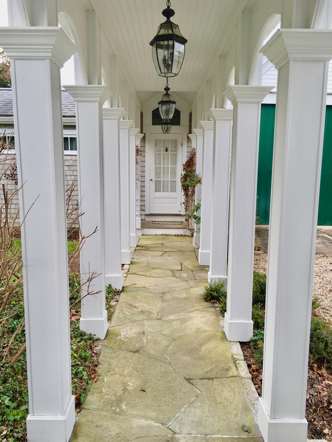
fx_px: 371
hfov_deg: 48.2
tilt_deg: -8.8
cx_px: 166
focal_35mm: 29
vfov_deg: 61.7
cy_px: 221
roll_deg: -0.4
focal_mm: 4.15
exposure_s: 1/292
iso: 25
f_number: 2.2
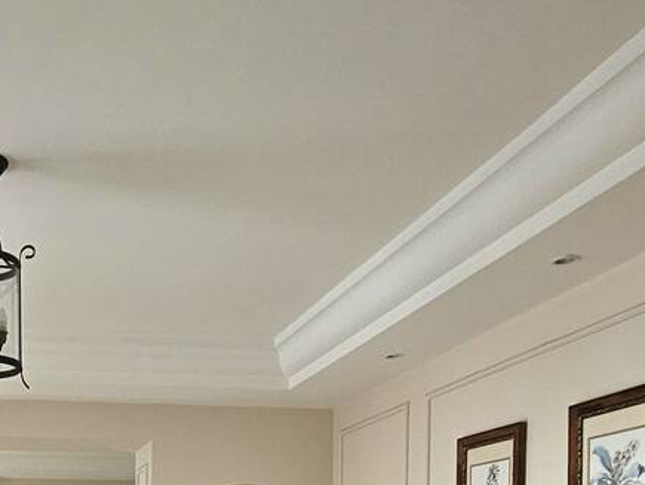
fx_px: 802
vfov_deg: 28.3
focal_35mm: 43
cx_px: 56
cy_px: 613
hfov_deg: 40.3
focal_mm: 2.2
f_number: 2.2
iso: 100
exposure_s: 1/60.2
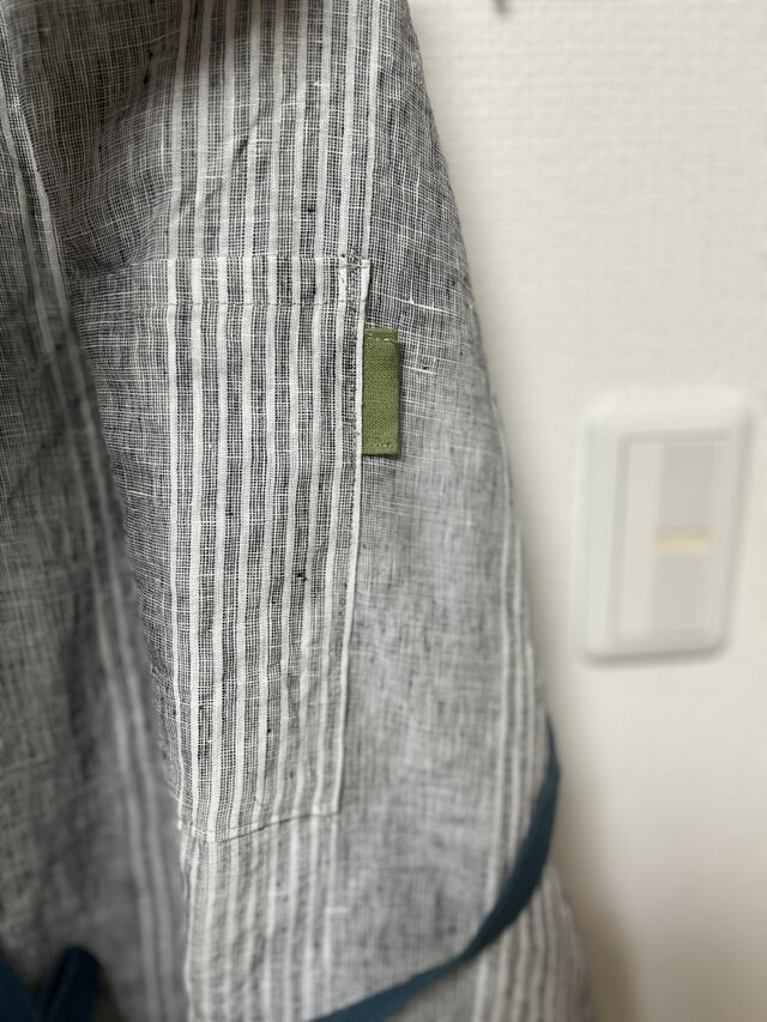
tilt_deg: -20.0
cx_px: 384
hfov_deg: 53.1
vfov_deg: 67.3
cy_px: 511
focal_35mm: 26
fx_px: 768
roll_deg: +2.7
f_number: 1.6
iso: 125
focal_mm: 5.1
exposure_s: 1/75
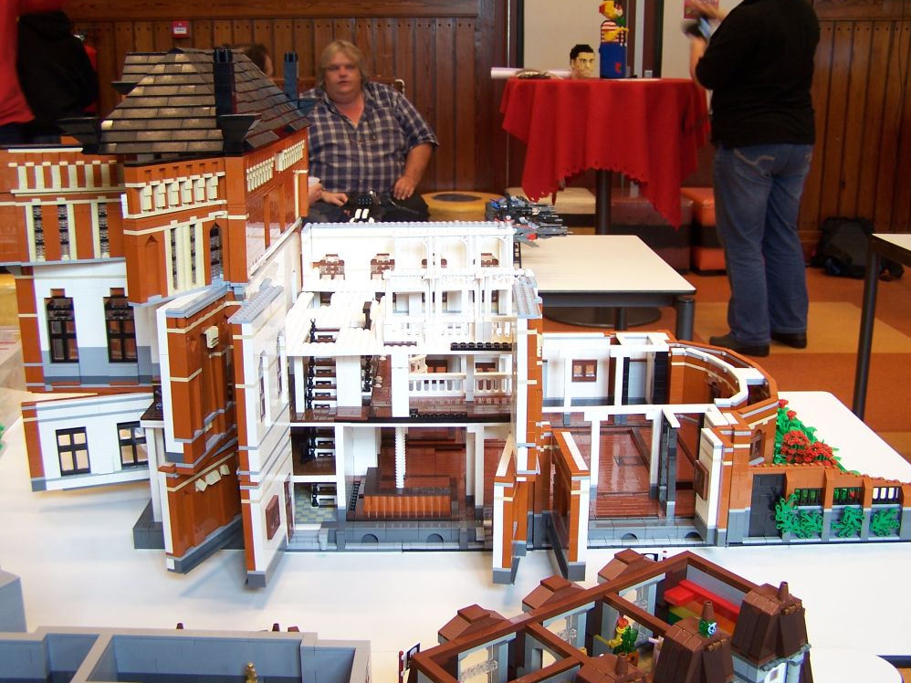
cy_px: 339
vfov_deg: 36.8
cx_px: 453
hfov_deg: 47.9
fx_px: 1026
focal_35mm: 39
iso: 80
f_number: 2.8
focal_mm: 6.3
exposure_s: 1/8
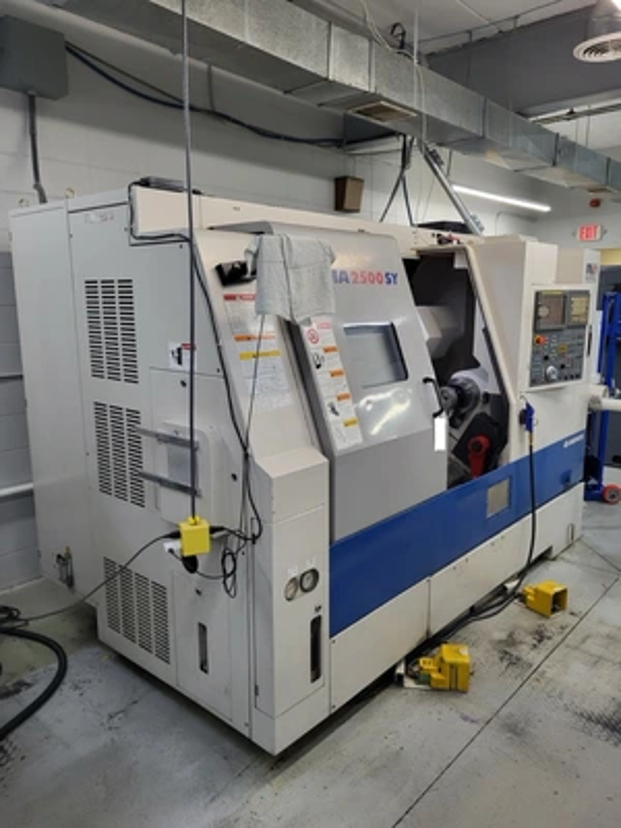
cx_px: 310
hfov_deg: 53.1
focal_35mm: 26
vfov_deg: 67.3
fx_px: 622
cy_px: 414
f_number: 1.8
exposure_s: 1/120
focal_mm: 5.4
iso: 250
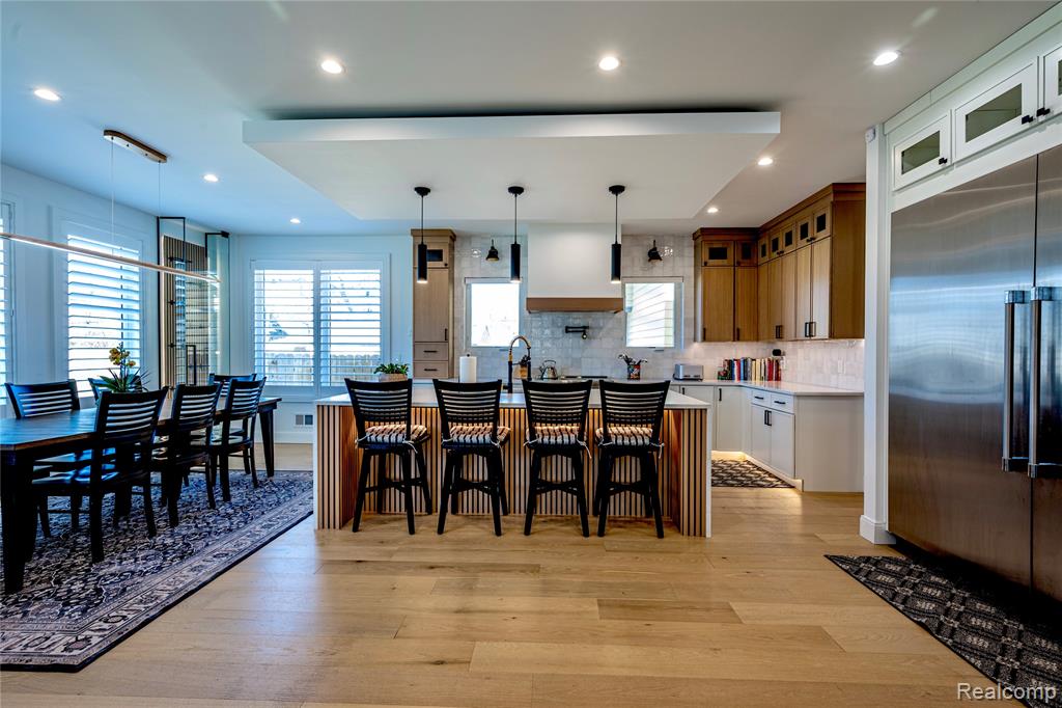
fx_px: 472
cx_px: 531
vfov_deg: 73.7
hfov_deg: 96.8
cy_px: 354
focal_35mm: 16
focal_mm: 16
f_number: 9
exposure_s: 1/8
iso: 200
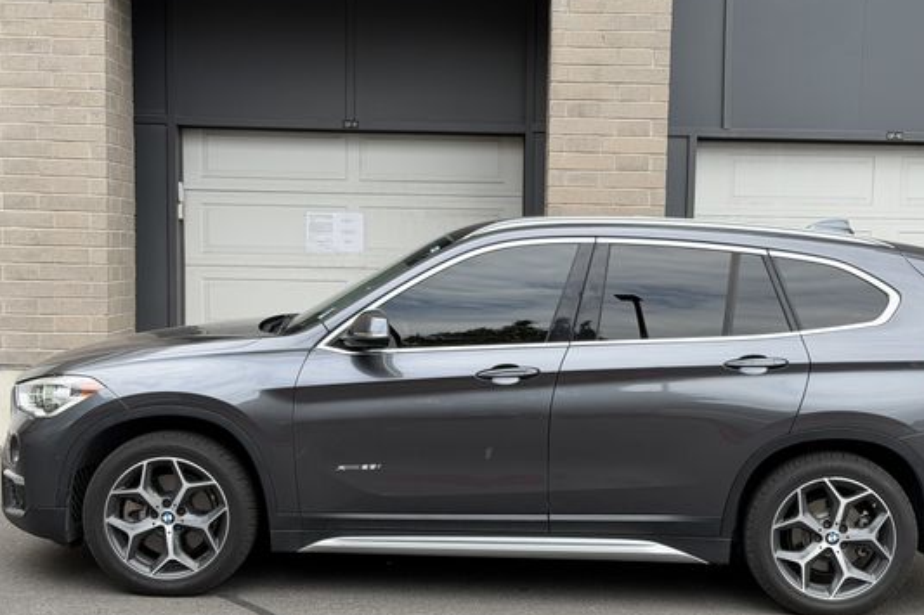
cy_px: 392
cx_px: 525
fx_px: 1539
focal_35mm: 60
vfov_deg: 22.5
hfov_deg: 33.4
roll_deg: -0.8
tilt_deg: -5.1
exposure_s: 1/1133
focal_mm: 6.76
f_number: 1.78
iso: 64
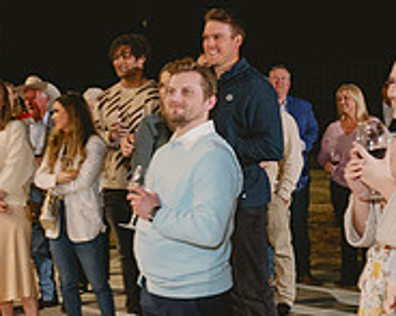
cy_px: 221
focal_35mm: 71
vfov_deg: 21.4
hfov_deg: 26.7
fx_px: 832
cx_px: 250
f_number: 2.8
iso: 2500
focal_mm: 24
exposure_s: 1/100
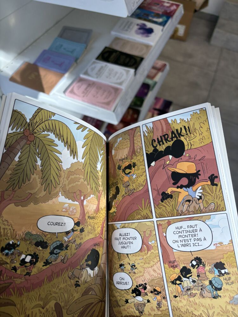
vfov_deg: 67.3
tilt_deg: -54.3
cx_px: 119
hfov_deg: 53.1
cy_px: 158
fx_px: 238
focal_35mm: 26
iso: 40
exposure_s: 1/242
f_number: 1.6
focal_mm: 5.96
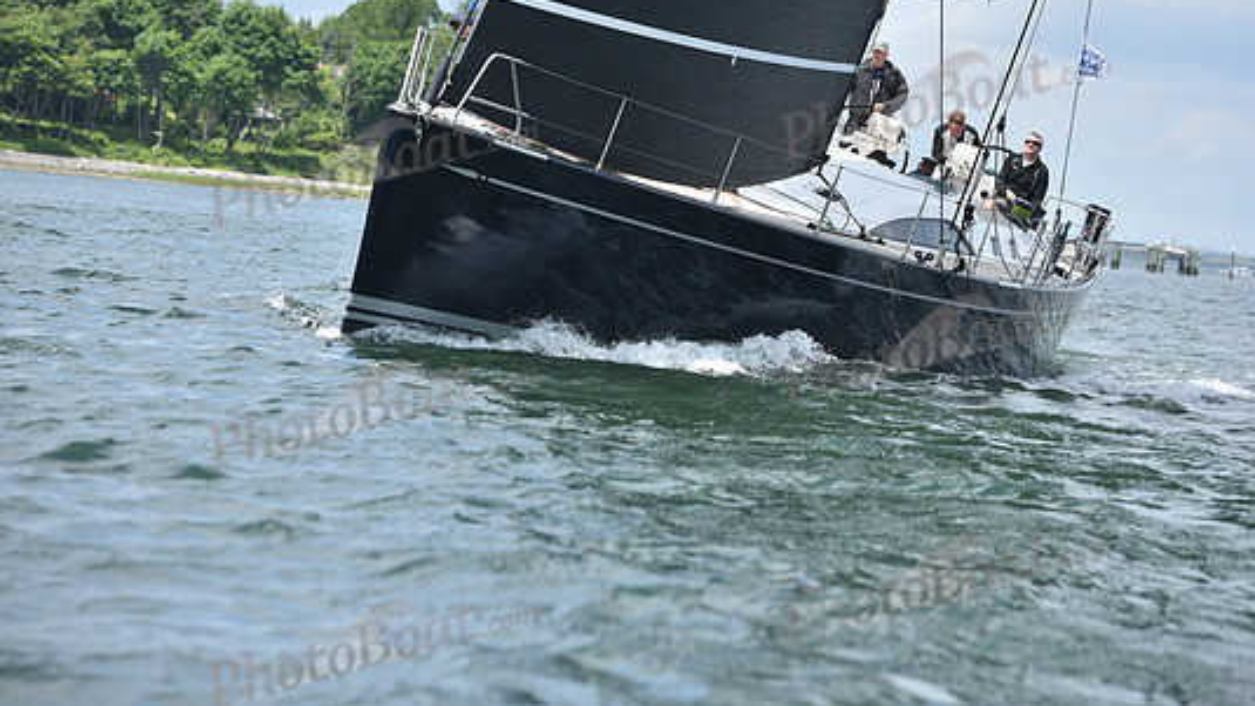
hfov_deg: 12.2
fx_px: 5857
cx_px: 662
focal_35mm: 176
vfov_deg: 6.9
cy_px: 254
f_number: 5
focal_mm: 155
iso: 250
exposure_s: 1/1600
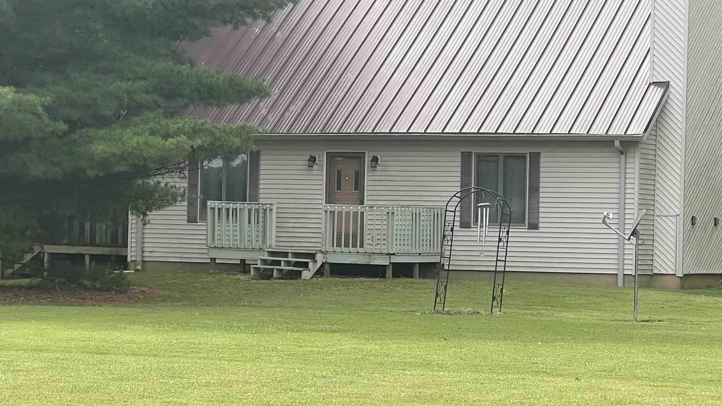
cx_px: 427
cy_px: 199
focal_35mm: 138
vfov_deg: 8.8
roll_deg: -1.2
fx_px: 2642
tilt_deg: -0.2
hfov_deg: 15.6
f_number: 2.8
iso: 32
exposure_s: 1/418
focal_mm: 9
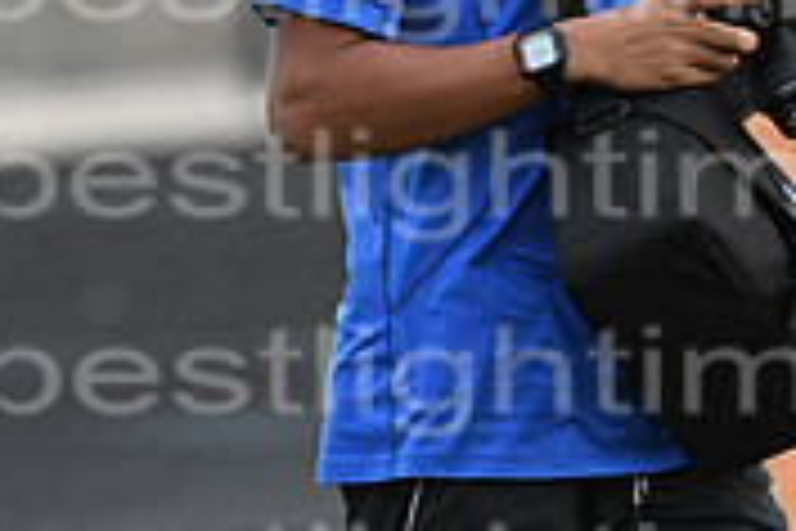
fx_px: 32611
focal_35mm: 1475
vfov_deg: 0.9
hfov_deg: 1.4
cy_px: -110
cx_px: 562
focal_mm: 300
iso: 3200
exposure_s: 1/1000
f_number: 4
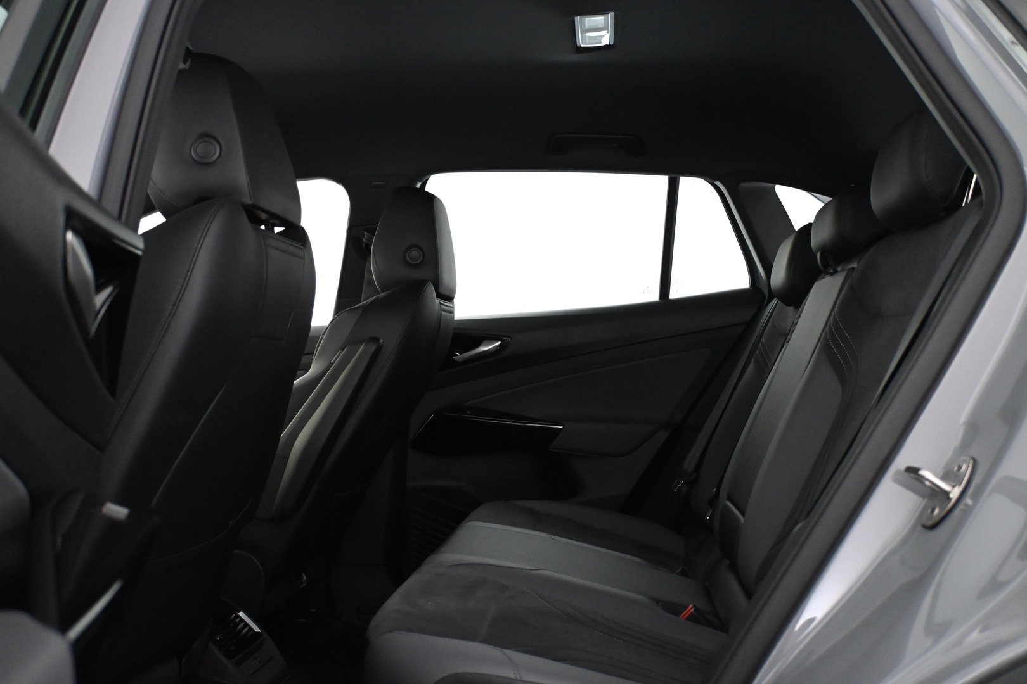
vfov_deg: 39.1
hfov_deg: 56.1
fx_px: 963
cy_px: 342
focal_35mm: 34
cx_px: 514
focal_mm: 22.5
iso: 4500
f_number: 4
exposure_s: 1/60
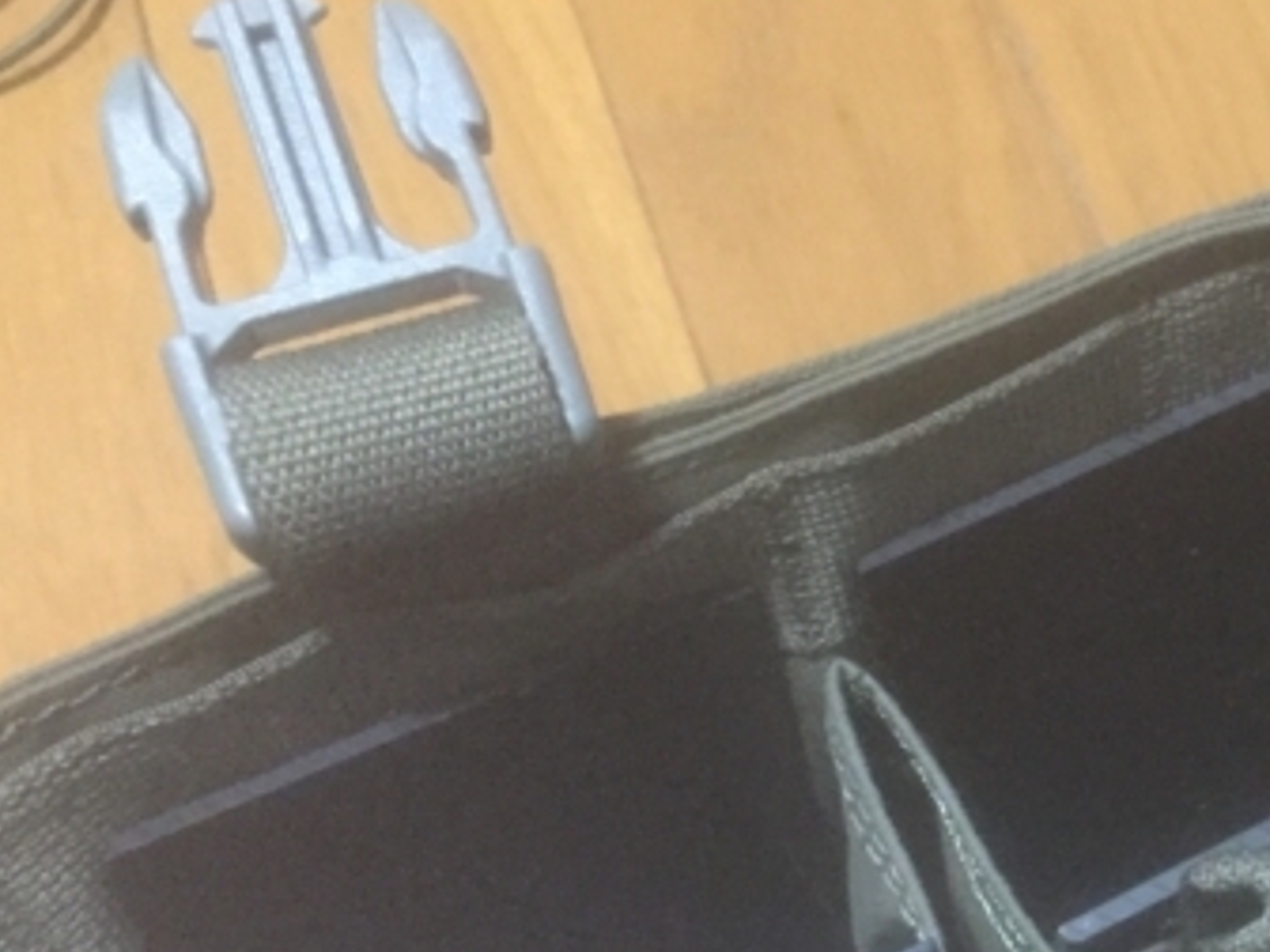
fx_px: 2531
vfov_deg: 21.1
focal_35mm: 69
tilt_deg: -60.7
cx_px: 1330
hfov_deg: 26.4
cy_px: 737
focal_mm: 4.15
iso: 400
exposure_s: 1/15
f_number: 2.2
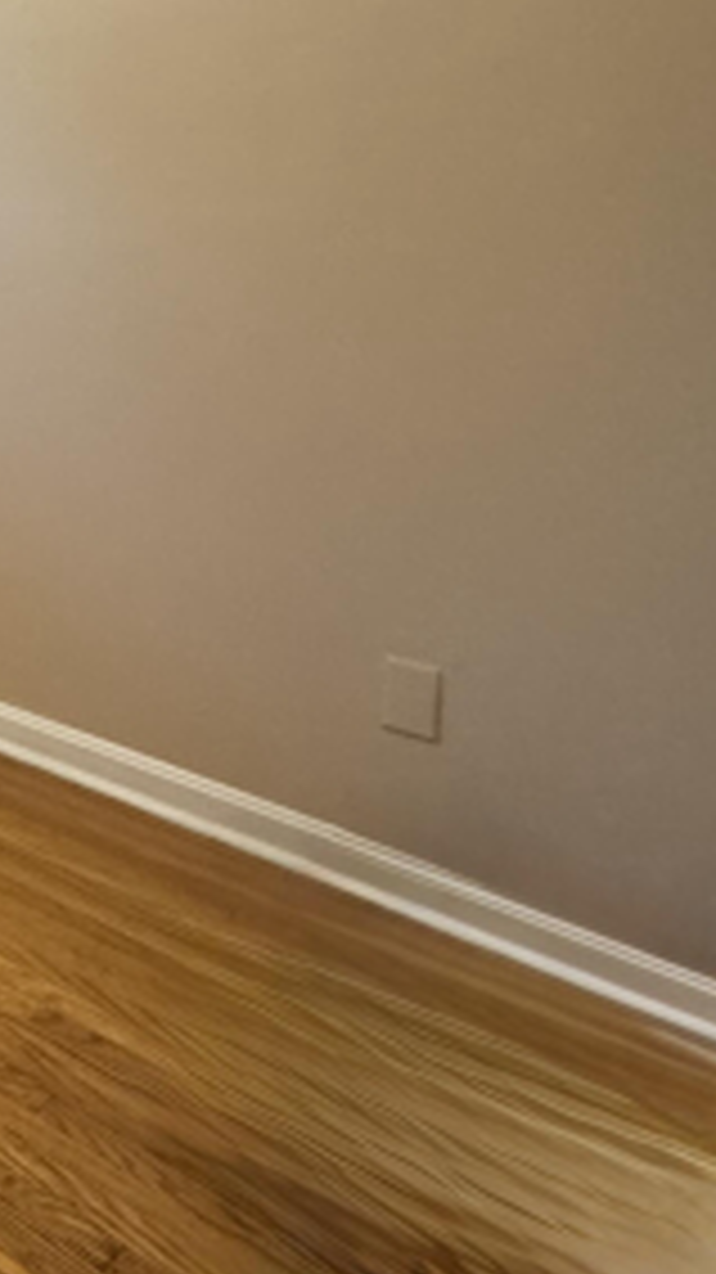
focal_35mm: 36
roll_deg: -0.4
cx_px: -597
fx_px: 1216
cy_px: 252
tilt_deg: -3.1
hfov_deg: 21.1
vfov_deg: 51.8
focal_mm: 2.22
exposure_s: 1/60
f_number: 2.2
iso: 800
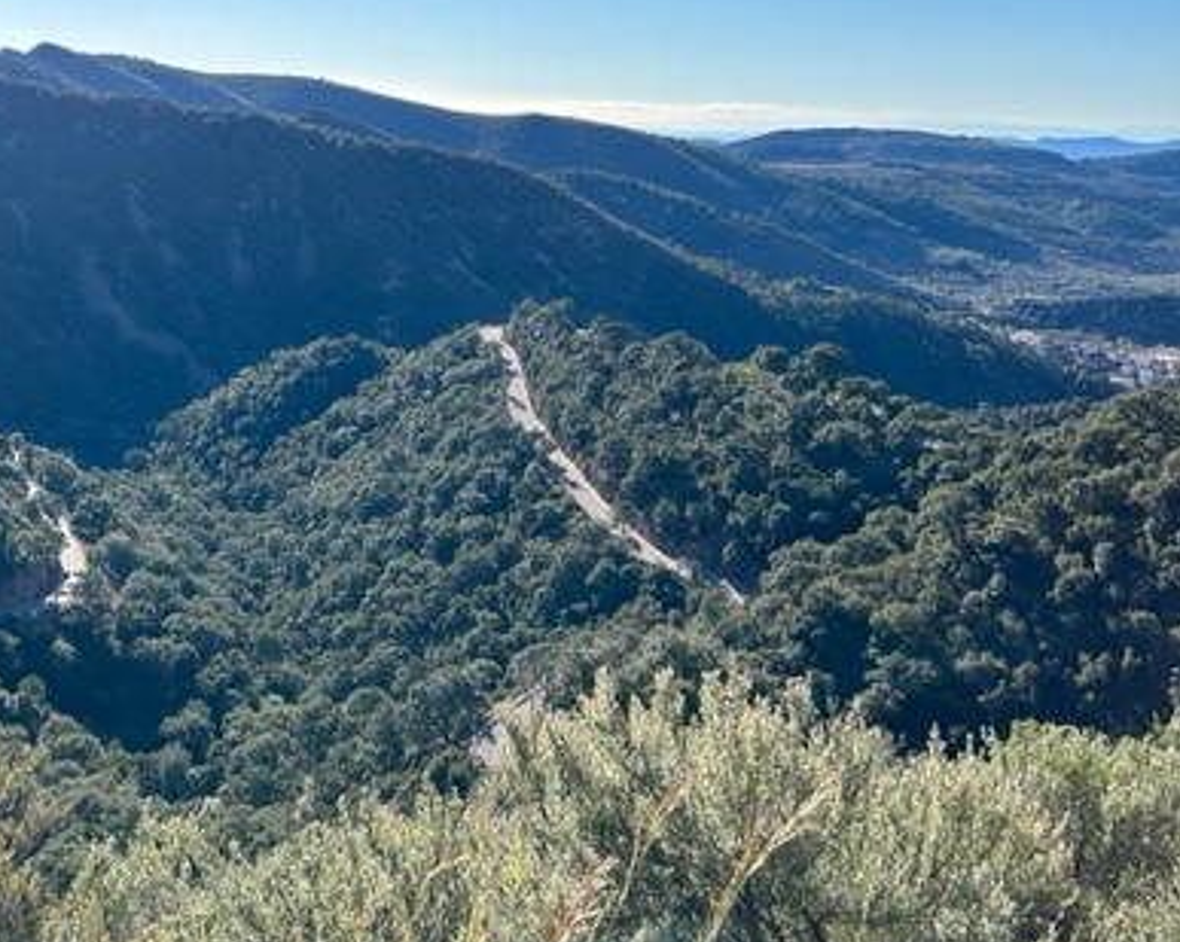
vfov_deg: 35.4
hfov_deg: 42.1
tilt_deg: -9.5
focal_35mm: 42
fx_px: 1466
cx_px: 256
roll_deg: -1.4
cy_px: 344
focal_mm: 5.7
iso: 50
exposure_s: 1/4831
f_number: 1.5
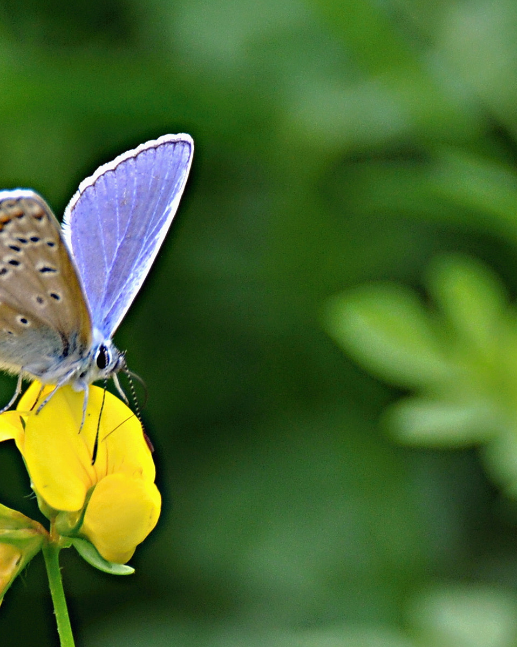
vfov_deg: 3.2
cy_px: 336
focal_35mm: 601
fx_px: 11498
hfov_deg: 2.6
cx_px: 107
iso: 400
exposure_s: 1/250
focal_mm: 250
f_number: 8
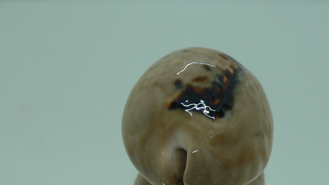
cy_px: 136
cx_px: 190
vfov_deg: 24.2
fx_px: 427
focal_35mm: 49
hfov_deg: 42.0
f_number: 2.8
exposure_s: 1/60
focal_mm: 4.6
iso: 80
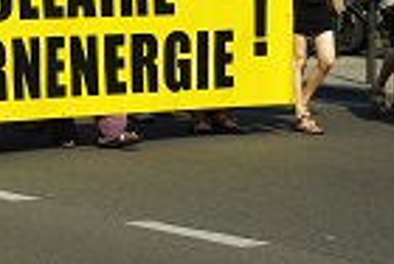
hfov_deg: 9.5
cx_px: -31
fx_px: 2347
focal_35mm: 214
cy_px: 44
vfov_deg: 6.4
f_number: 8
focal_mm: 50
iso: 100
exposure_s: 1/250
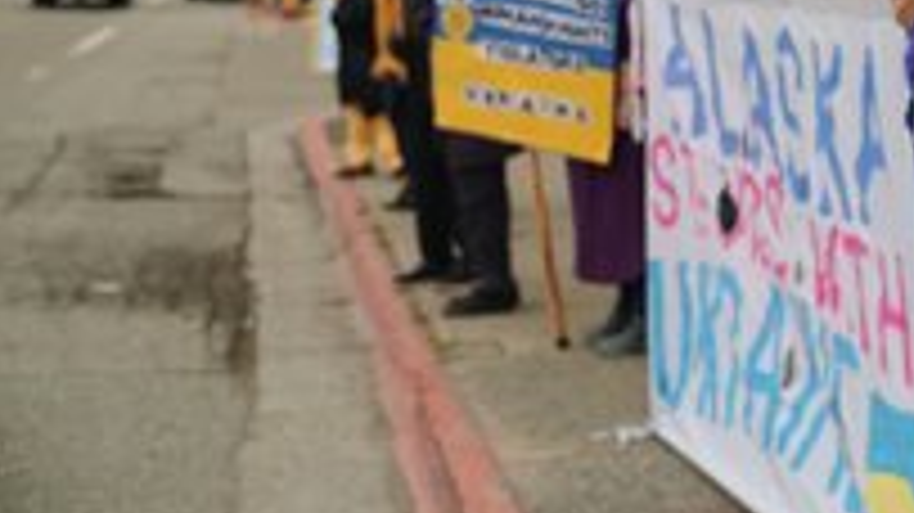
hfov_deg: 23.0
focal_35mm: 89
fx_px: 2156
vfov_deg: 13.4
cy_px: -2
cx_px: 896
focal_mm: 43
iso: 100
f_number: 3.5
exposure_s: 1/125
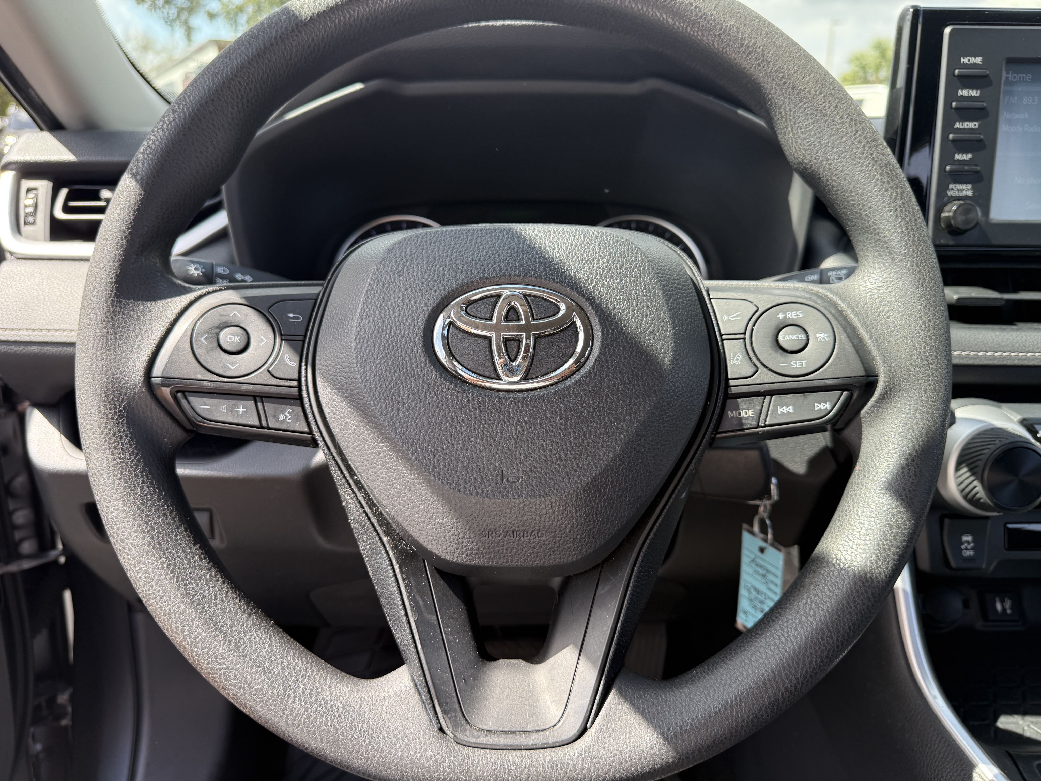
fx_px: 722
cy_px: 390
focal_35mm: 24
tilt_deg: -17.8
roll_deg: -0.2
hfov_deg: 71.6
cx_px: 520
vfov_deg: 56.8
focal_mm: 6.76
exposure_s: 1/607
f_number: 1.78
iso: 100
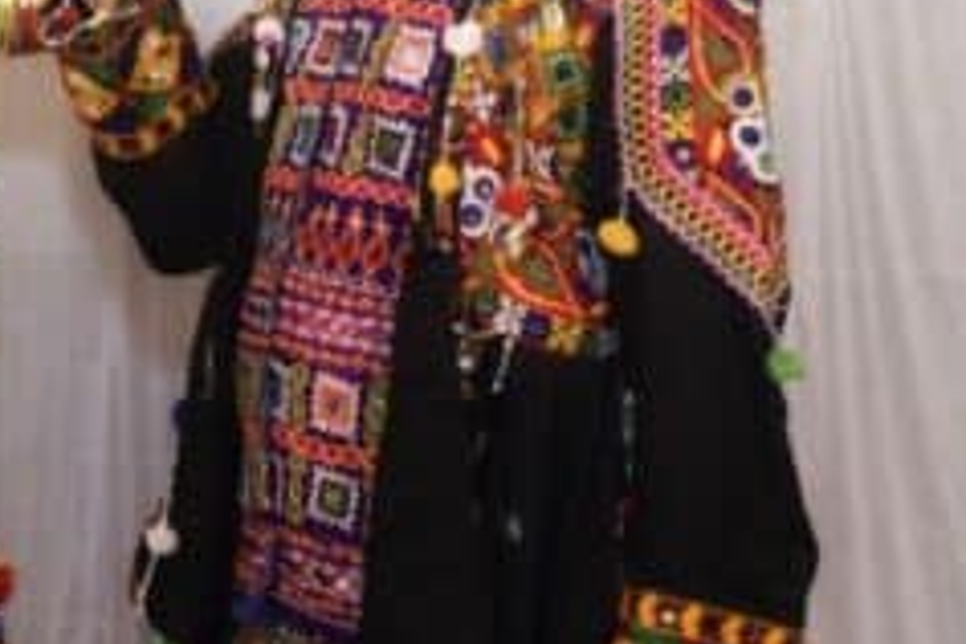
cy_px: -98
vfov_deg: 11.3
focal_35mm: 119
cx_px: 167
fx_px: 3193
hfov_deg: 17.0
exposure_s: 1/125
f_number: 7.1
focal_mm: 44
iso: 2000
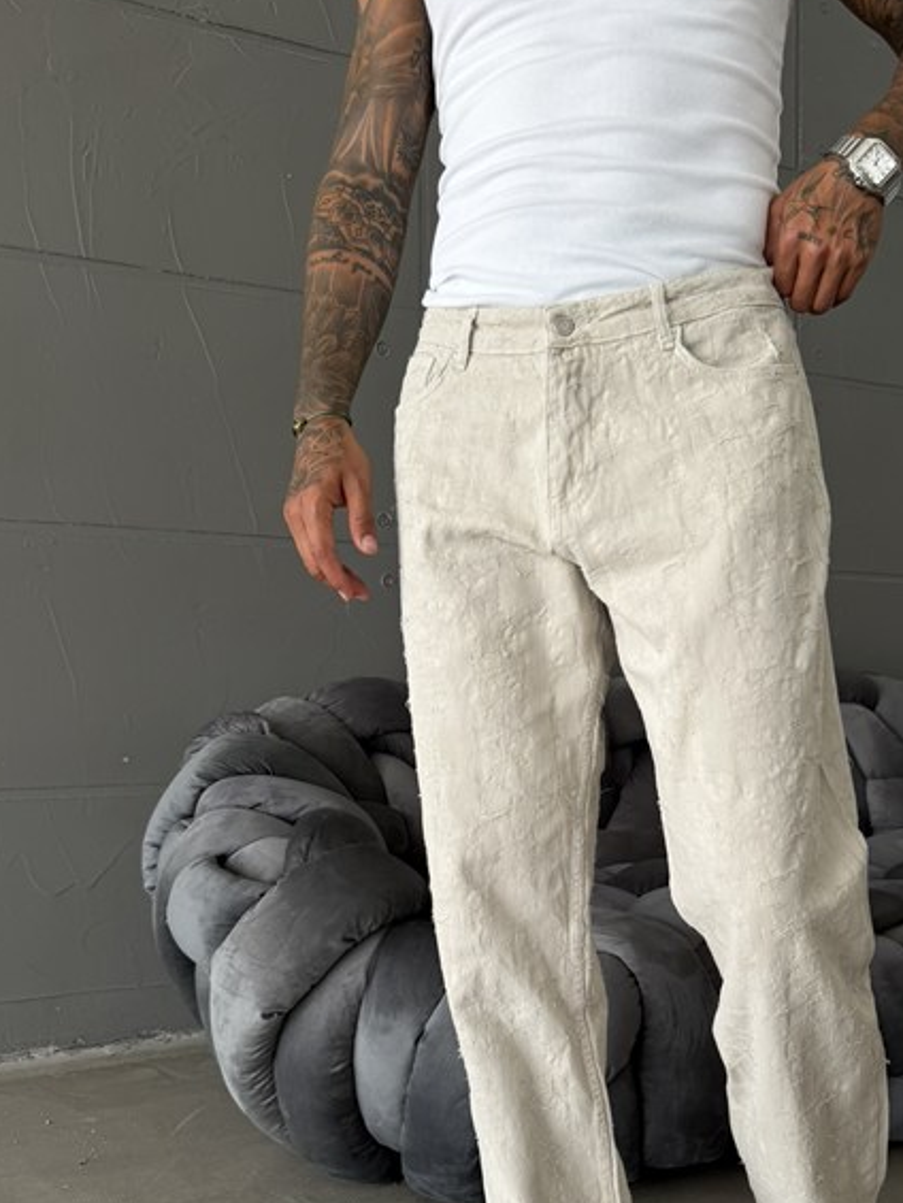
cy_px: 752
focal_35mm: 34
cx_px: 592
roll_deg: +0.4
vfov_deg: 53.4
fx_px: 1182
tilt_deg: -3.9
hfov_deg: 41.3
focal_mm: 6.76
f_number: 1.78
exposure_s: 1/484
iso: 80
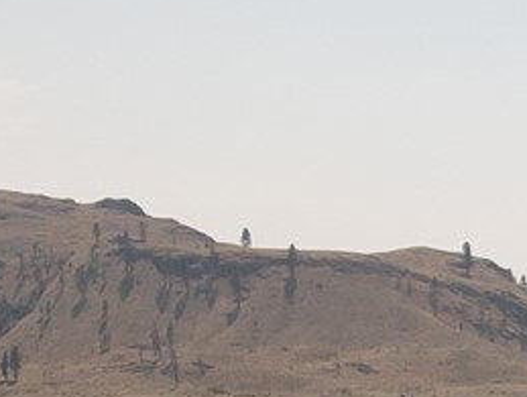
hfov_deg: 12.7
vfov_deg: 9.5
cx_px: 773
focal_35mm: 148
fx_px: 2256
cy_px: 719
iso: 100
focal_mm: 4.5
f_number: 2.8
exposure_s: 1/1250
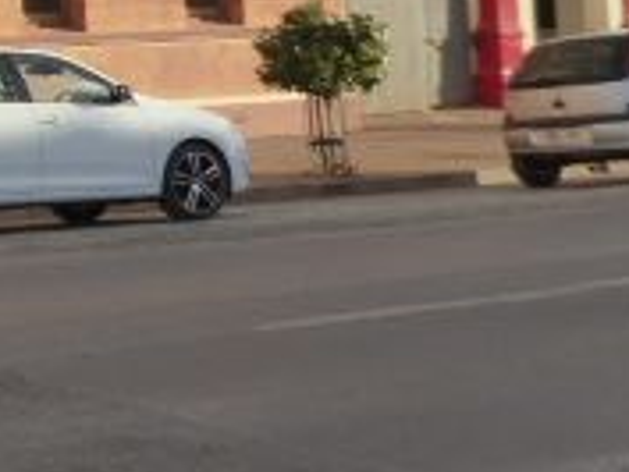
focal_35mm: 105
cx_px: -430
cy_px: -96
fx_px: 1909
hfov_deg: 16.3
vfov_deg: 13.7
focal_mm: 5
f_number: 3.5
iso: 160
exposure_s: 1/640
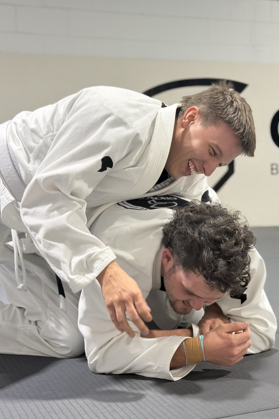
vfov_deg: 34.5
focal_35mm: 58
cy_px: 231
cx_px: 158
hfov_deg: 23.4
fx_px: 674
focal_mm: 6.76
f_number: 1.78
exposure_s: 1/121
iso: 100
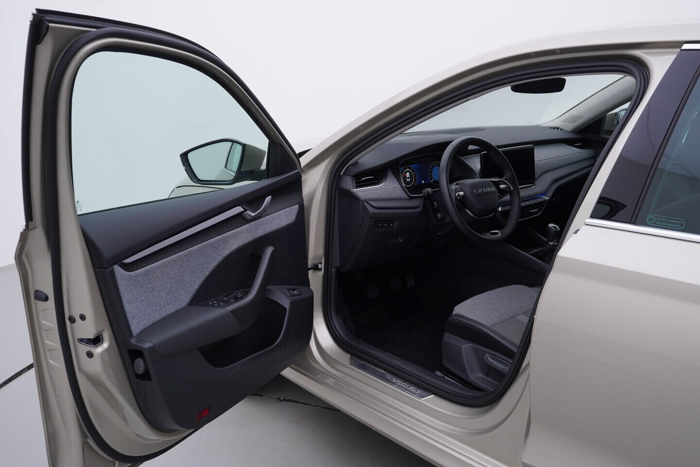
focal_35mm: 36
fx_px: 700
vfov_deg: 36.9
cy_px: 234
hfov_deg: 53.1
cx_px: 350
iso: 125
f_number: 4
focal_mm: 24
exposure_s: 1/80
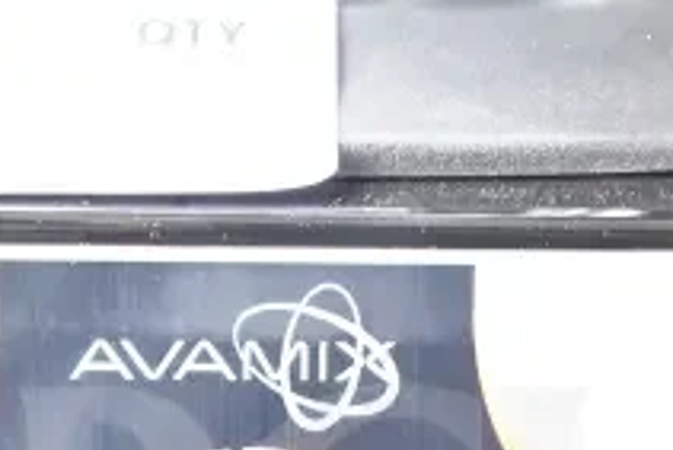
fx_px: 1945
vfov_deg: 12.6
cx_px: 300
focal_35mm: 104
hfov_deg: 19.6
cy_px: 640
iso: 560
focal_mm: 24
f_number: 3.8
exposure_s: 1/40
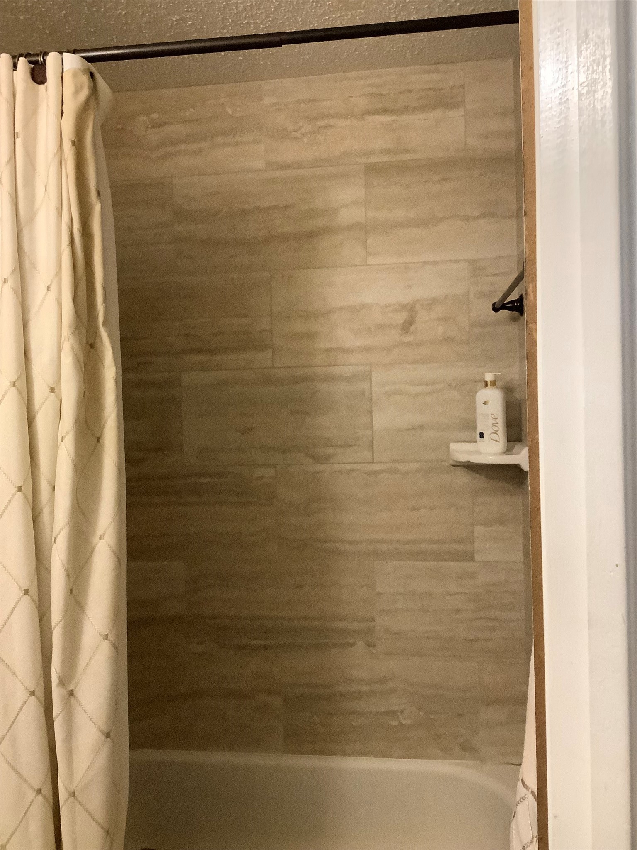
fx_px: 761
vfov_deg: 58.4
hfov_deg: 45.4
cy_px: 425
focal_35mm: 31
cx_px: 318
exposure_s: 1/40
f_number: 2.4
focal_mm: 3.3
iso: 400
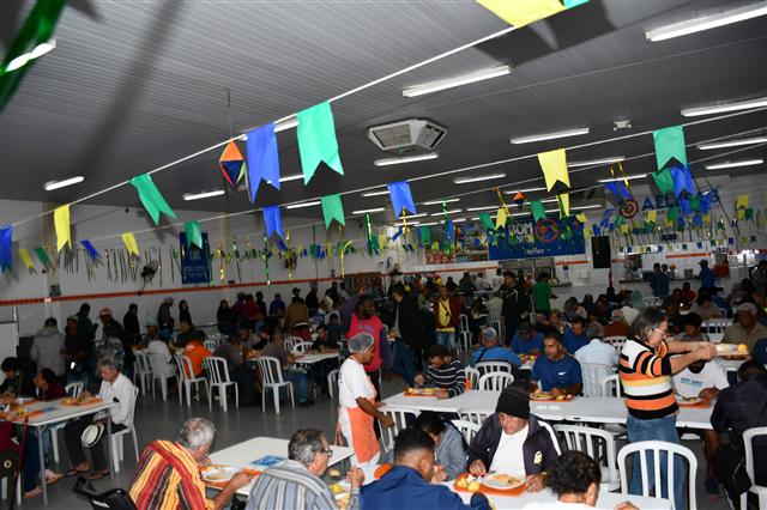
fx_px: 575
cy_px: 255
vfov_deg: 47.9
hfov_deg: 67.4
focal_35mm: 27
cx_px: 384
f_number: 3.5
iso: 400
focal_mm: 18
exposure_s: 1/80
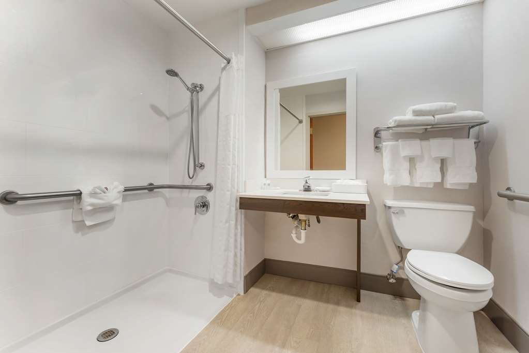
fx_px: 206
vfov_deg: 81.2
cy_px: 176
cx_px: 264
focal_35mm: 14
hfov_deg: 104.3
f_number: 8
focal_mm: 14
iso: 200
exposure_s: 1/1.67
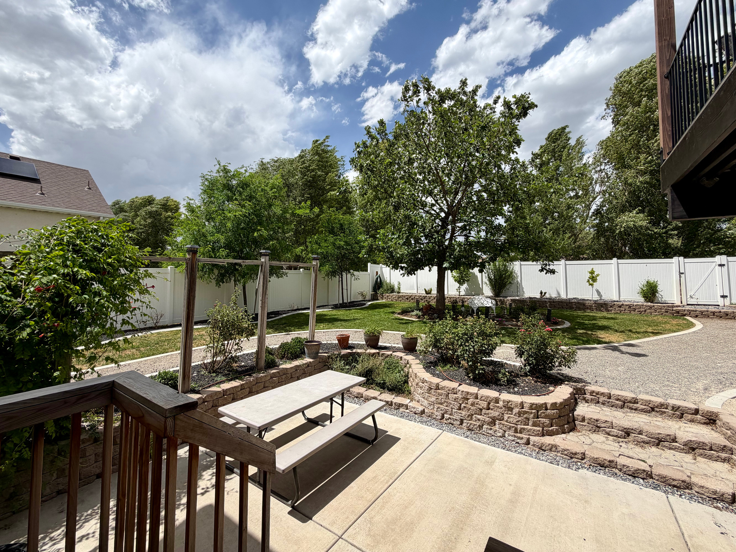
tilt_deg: +2.9
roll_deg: +0.0
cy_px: 258
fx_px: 319
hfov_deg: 98.2
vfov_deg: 81.7
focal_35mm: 15
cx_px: 368
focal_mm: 2.22
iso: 20
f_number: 2.2
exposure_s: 1/1068
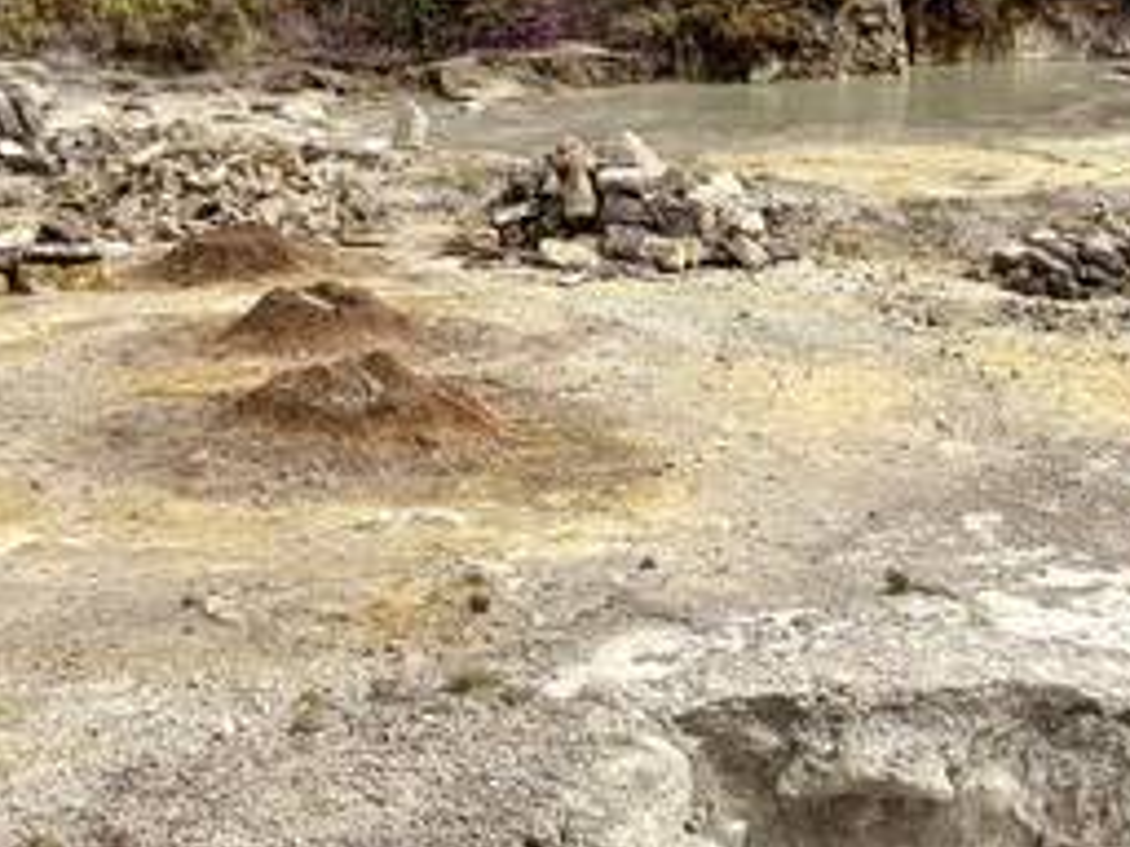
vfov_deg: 19.8
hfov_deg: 26.7
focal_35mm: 73
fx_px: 2383
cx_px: 521
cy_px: 75
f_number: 1.6
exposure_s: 1/2985
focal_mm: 5.96
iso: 50
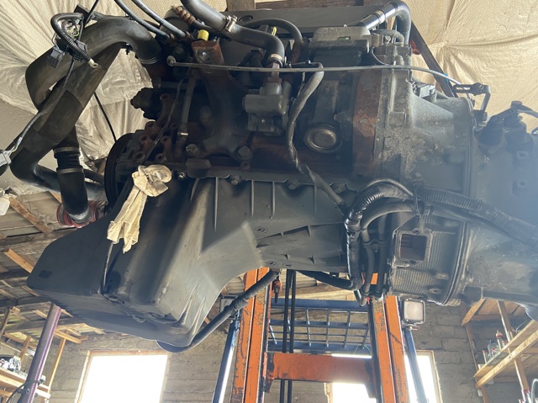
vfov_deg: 53.0
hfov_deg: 67.3
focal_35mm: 26
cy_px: 202
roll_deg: -3.3
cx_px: 269
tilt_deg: +35.2
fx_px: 404
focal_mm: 4.25
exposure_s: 1/60
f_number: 1.8
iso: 200
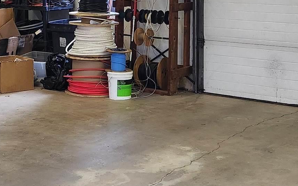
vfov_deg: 14.7
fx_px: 707
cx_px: 84
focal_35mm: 87
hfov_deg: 23.6
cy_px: -4
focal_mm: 5.4
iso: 320
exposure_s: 1/120
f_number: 1.8
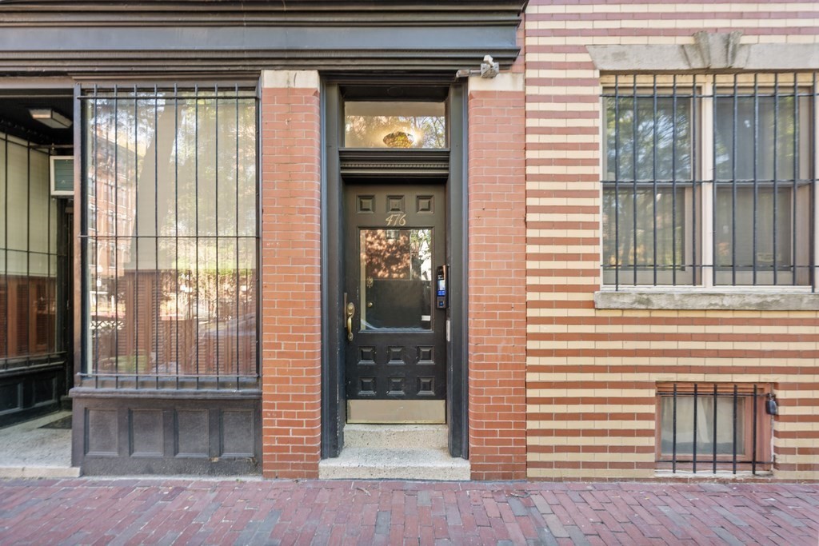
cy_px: 273
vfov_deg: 81.2
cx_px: 410
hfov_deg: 104.2
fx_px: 319
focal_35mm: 14
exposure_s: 1/50
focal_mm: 14
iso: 100
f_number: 8
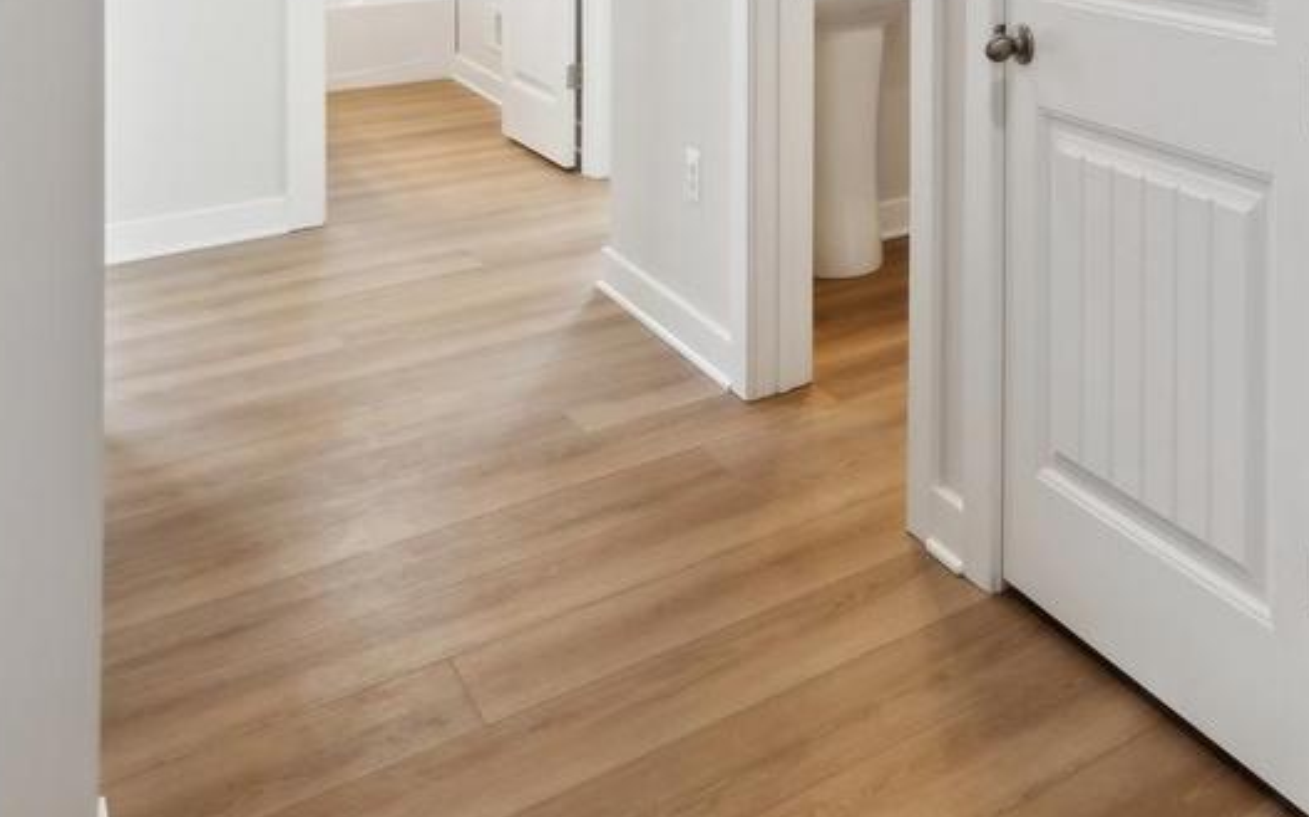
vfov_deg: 28.6
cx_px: 1396
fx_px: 1391
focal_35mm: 39
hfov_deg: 41.5
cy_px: -156
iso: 64
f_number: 8
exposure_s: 1/4
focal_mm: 14
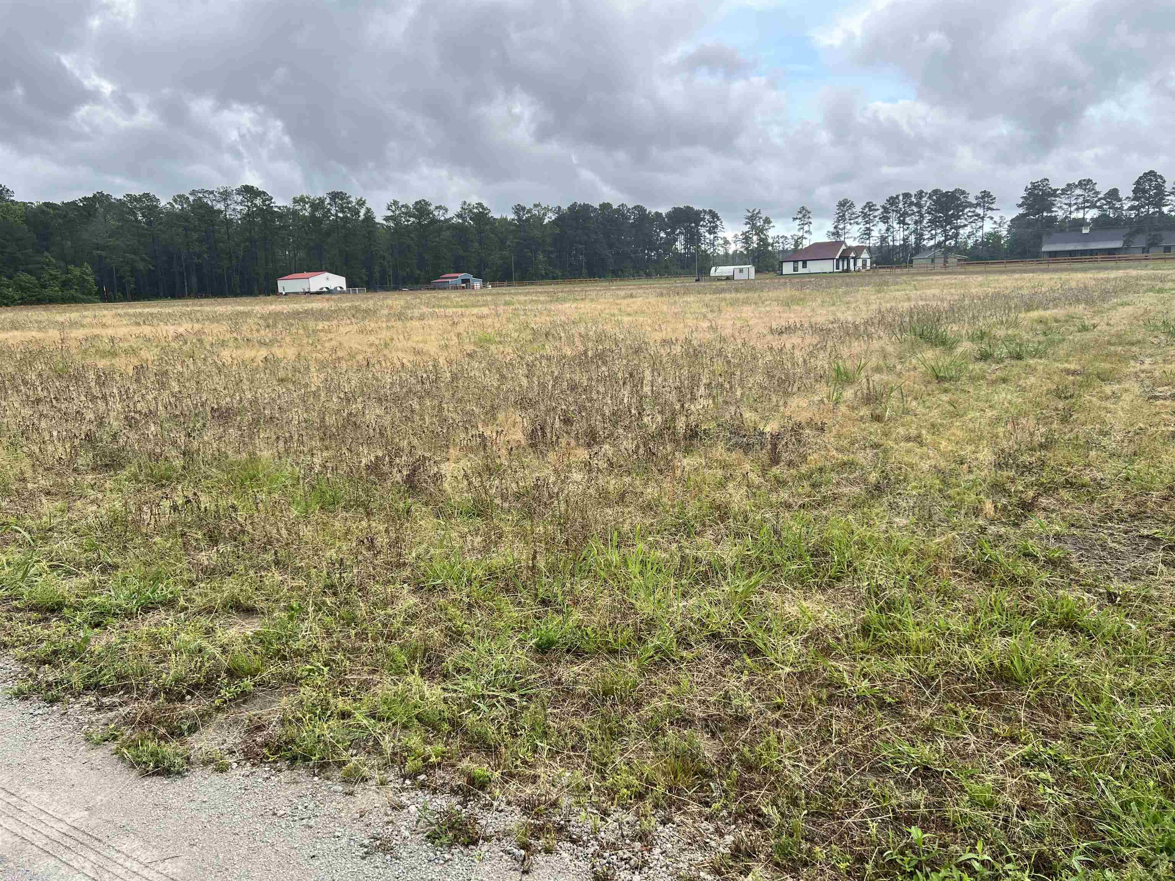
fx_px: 883
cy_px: 440
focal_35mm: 26
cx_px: 588
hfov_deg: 67.3
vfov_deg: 53.1
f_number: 1.5
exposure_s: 1/696
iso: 50
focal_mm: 5.7
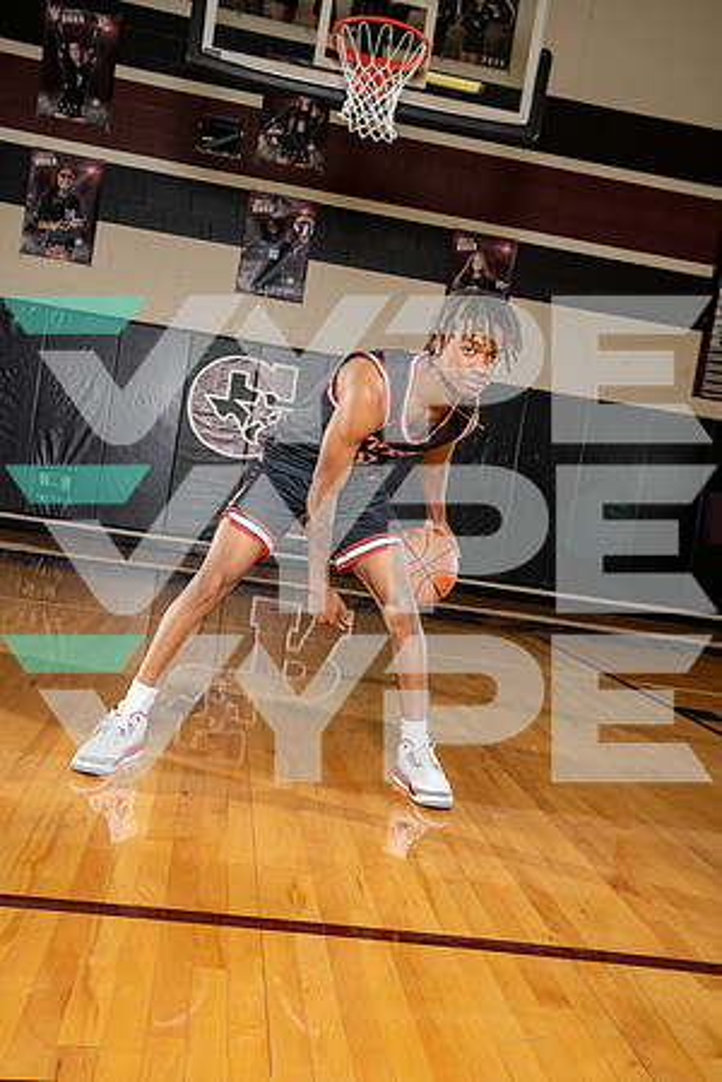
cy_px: 541
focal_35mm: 36
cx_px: 361
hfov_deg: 36.9
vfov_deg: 53.1
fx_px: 1083
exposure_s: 1/250
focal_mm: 36
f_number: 5.6
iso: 320
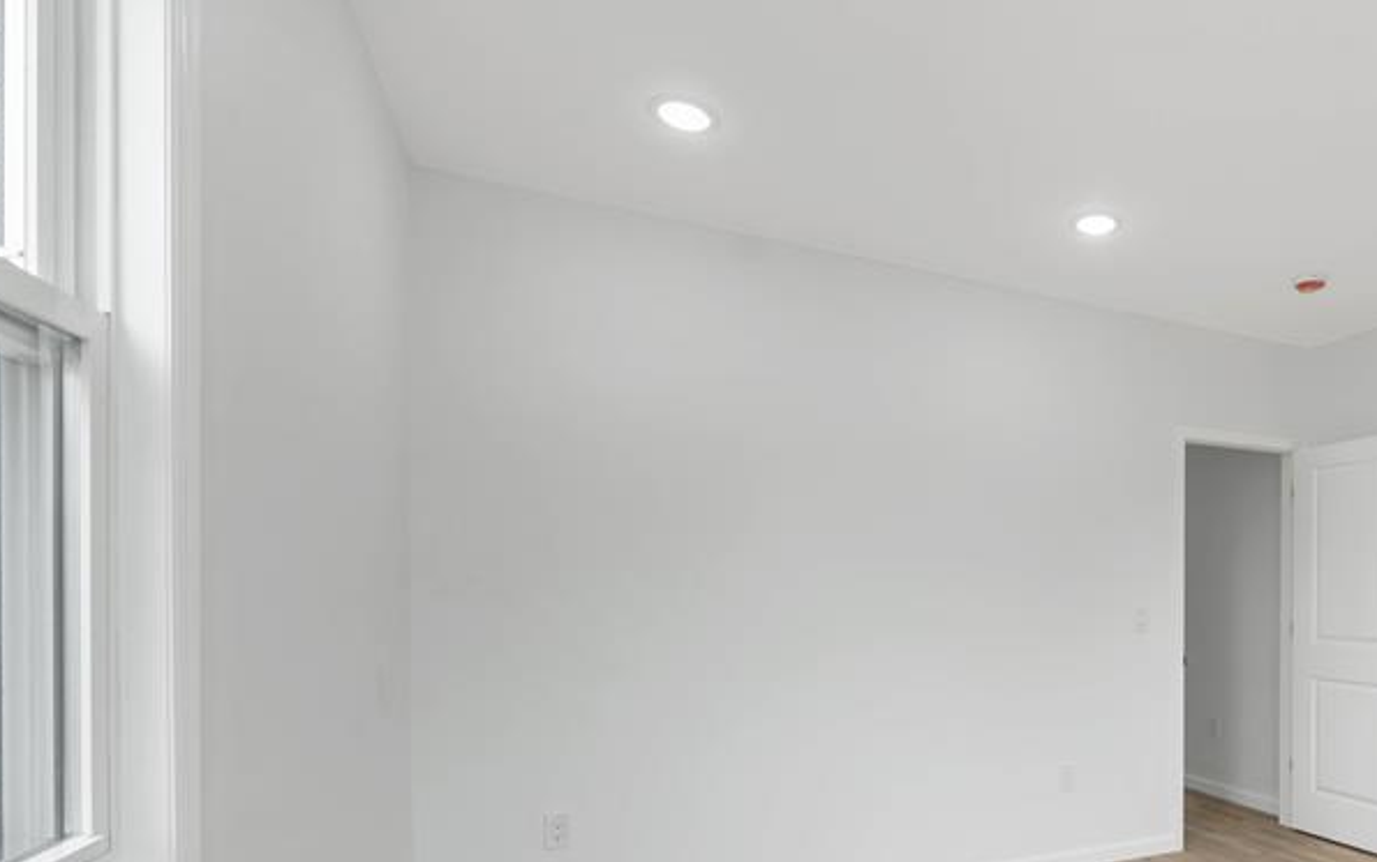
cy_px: 619
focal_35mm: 21
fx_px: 788
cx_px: 1040
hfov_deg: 76.0
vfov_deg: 55.2
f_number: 7.1
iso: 320
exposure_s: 1/500
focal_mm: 12
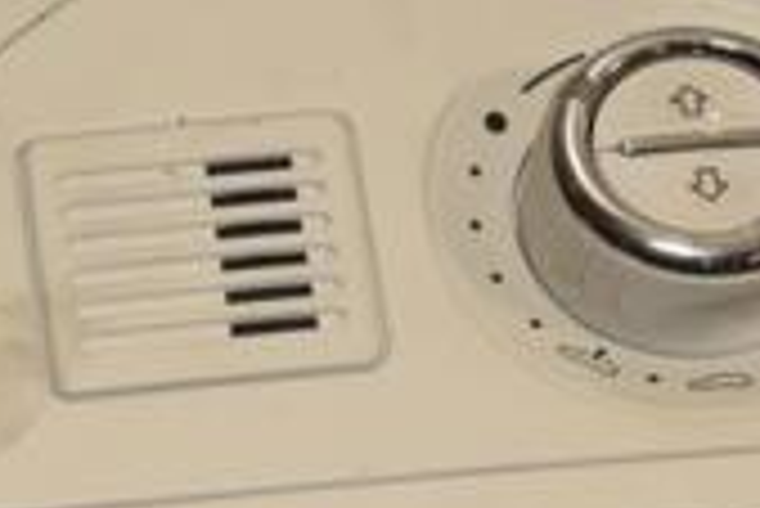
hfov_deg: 7.4
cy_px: 247
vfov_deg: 5.0
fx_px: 5853
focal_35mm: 277
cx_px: 675
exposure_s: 1/200
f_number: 10
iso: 800
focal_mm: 52
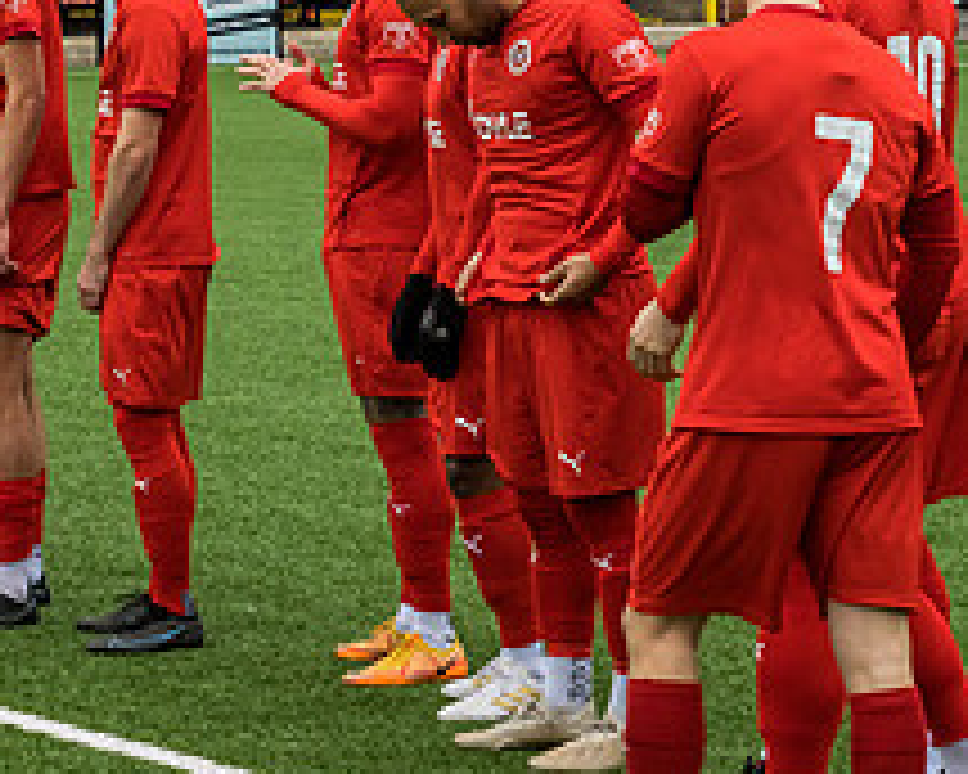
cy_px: 275
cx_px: -250
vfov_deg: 8.4
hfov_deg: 10.3
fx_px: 5243
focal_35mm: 183
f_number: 8
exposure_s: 1/500
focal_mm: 56
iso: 1000
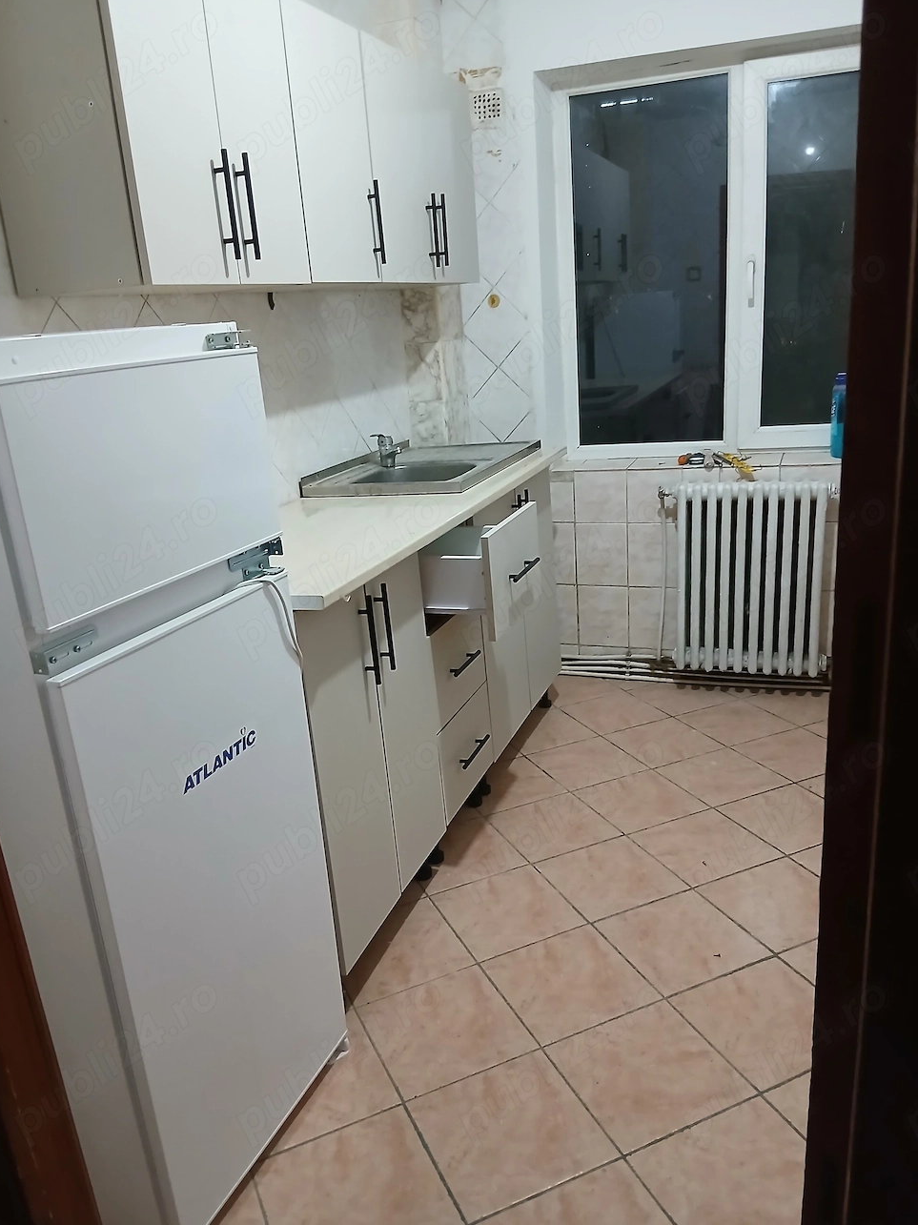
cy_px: 625
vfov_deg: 65.3
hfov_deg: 51.3
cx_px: 449
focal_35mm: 27
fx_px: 955
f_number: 1.8
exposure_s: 1/25
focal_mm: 3.98
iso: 500
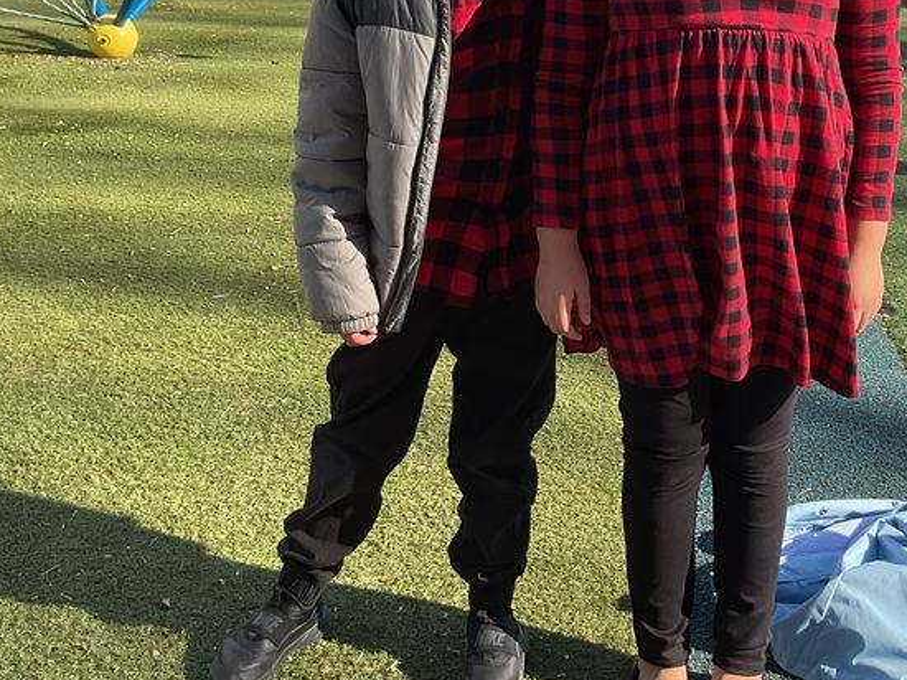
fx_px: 1414
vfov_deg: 26.6
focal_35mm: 54
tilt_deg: -12.3
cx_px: 541
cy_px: 152
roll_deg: -0.6
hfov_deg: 35.4
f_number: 1.8
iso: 16
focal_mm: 3
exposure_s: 1/599
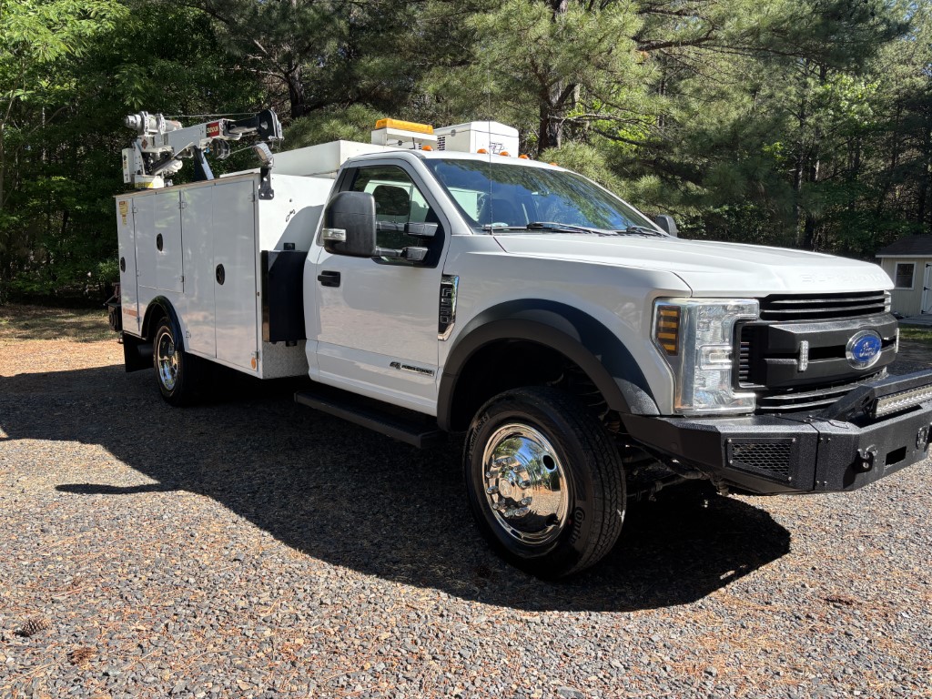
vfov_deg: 53.1
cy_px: 350
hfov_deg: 67.3
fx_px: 700
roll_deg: -0.3
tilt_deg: -7.4
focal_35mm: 26
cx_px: 466
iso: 50
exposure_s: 1/887
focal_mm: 5.96
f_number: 1.6
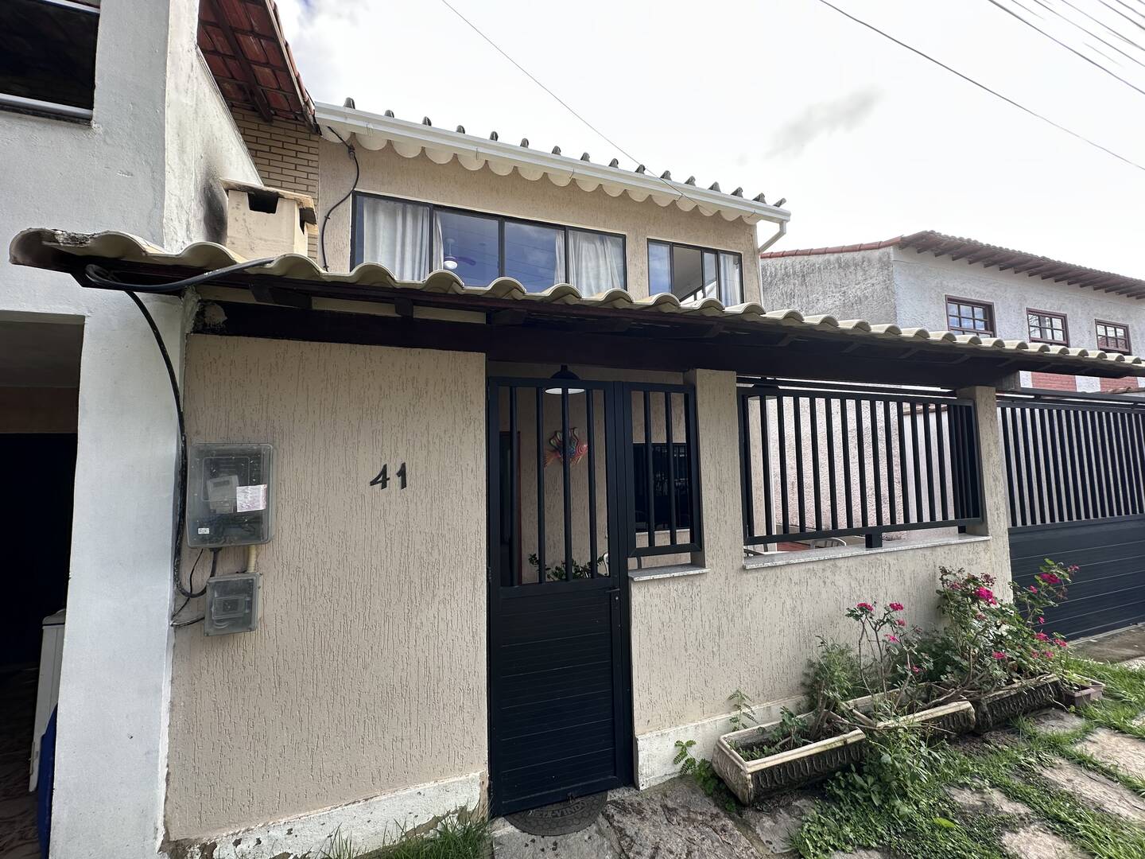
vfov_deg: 85.7
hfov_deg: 102.1
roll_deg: +1.1
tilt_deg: +4.4
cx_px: 572
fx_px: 463
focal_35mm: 14
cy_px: 430
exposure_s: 1/296
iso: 40
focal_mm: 2.22
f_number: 2.2
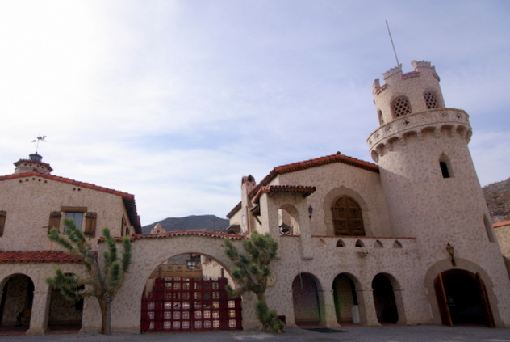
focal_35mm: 19
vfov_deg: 64.5
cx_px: 194
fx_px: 269
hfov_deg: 85.3
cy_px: 192
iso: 100
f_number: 9.5
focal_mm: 10
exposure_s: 1/350
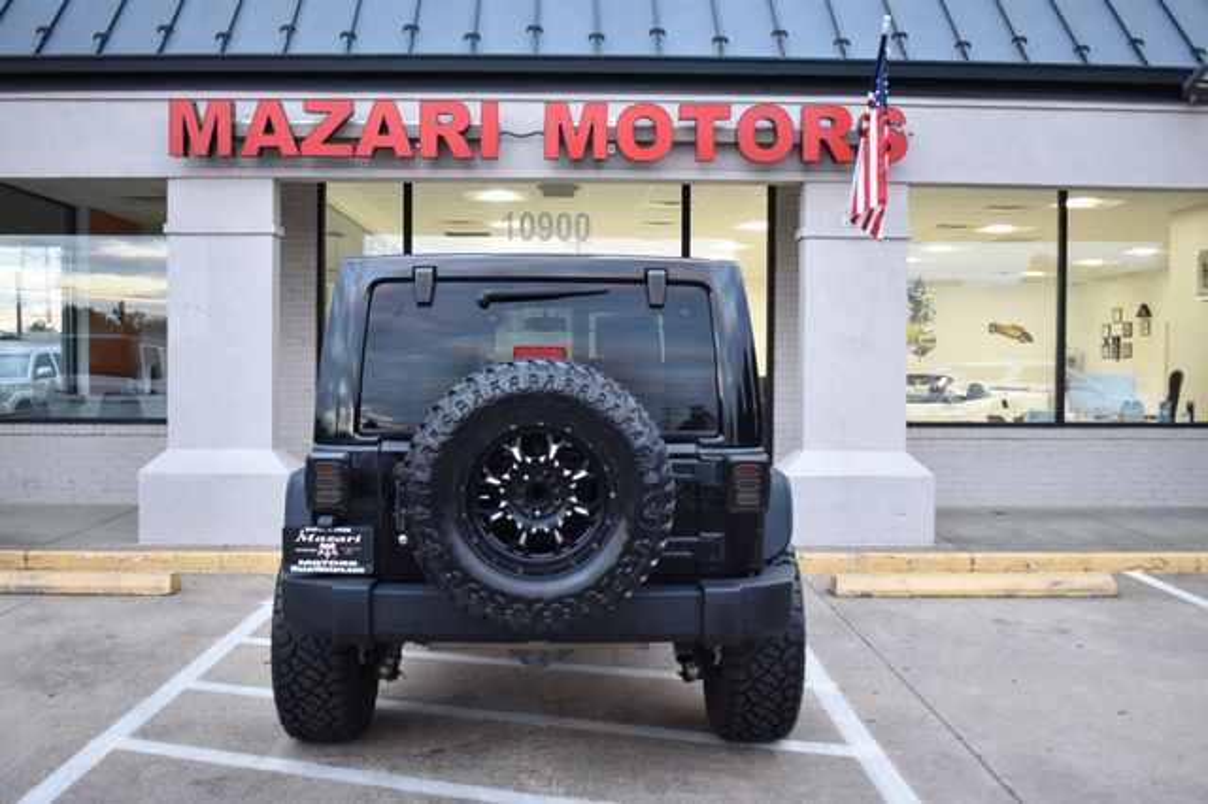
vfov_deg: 36.8
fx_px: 1207
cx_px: 604
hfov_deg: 53.2
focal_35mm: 36
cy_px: 402
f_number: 4
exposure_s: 1/60
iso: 640
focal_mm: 24
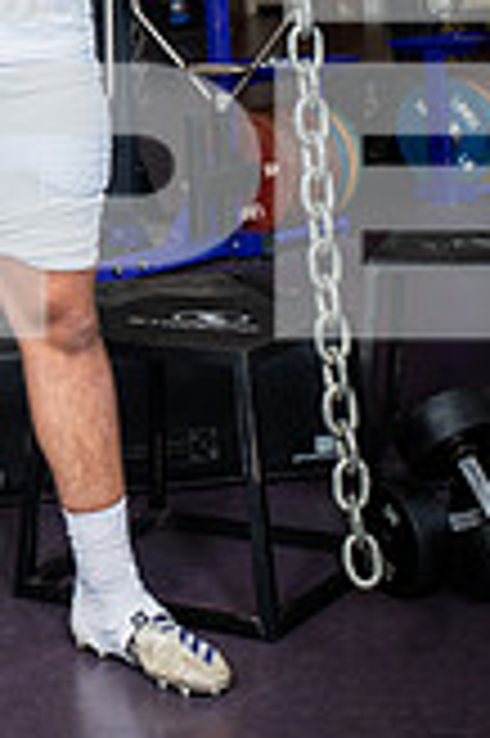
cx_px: -81
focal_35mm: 99
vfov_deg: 19.6
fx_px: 2025
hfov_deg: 13.5
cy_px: -112
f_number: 7.1
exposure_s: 1/250
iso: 800
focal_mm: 36
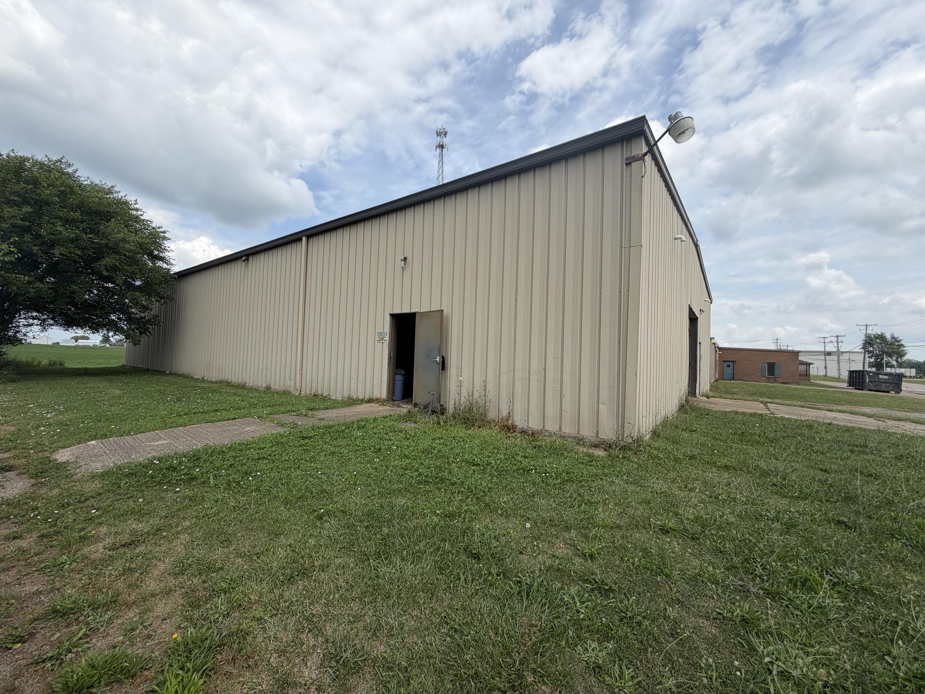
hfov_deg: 102.1
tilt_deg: +0.5
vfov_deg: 85.7
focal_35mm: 14
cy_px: 347
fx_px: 374
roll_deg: -0.6
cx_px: 462
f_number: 2.2
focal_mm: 2.22
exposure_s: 1/799
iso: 20
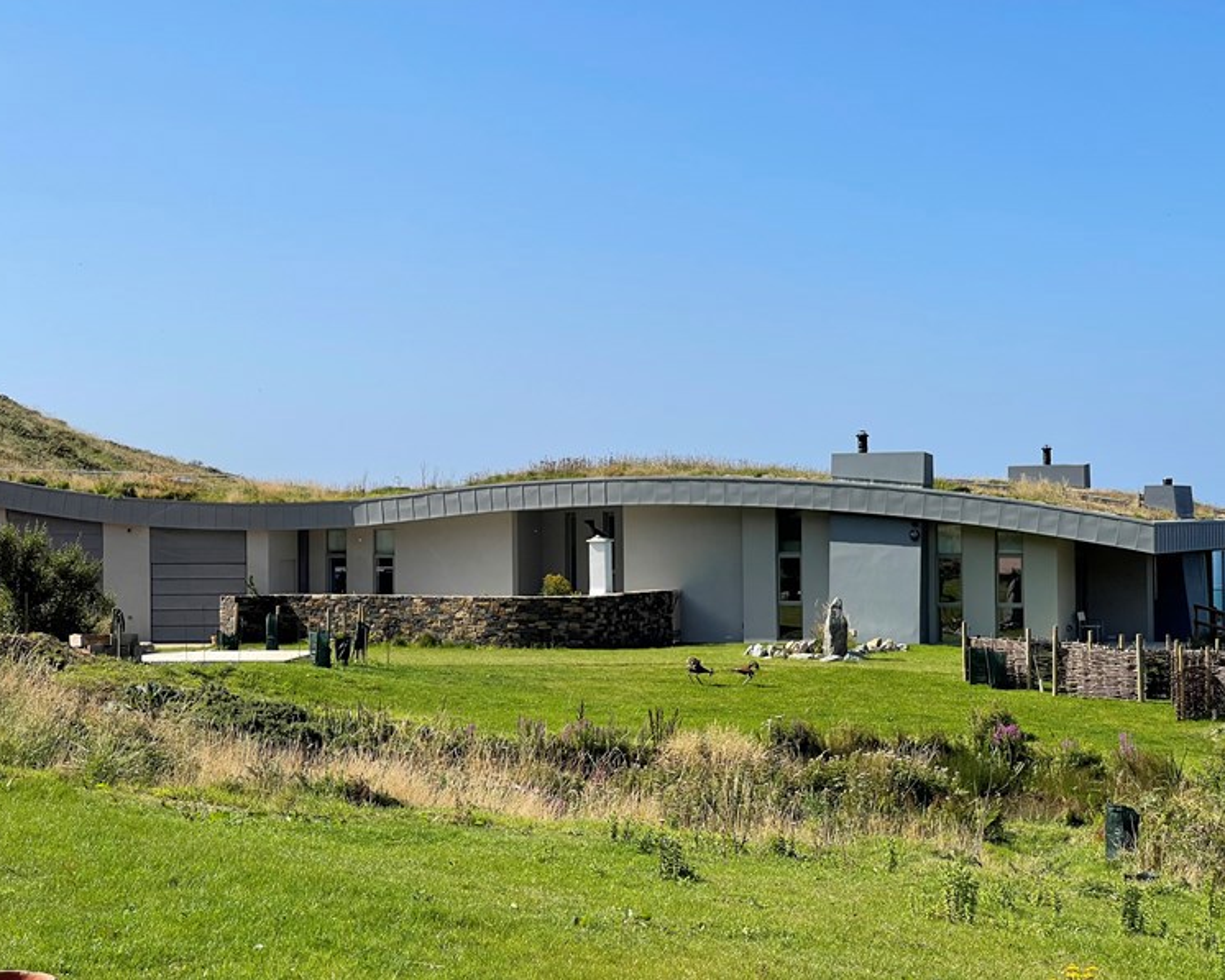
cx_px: 637
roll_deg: +0.7
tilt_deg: +0.0
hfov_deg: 28.3
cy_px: 491
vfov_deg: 22.8
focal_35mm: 67
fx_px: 2429
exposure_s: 1/1647
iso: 20
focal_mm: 7.5
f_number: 2.2
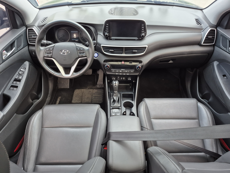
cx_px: 115
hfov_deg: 73.9
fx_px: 153
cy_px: 86
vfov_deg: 58.9
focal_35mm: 23
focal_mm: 5.4
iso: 160
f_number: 1.8
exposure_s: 1/180
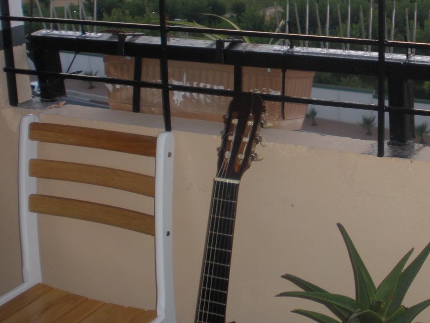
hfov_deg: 28.0
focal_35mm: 67
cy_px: 89
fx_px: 832
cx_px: 378
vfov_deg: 21.8
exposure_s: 1/30
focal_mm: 6.3
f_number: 3.5
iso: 80
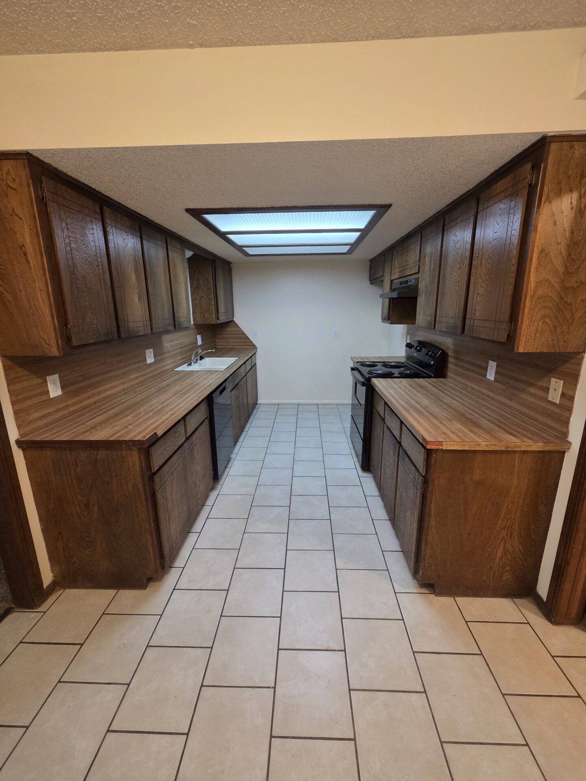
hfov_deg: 89.9
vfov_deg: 106.2
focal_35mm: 13
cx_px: 293
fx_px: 293
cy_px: 390
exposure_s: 1/60
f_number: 2.2
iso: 500
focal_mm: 2.2
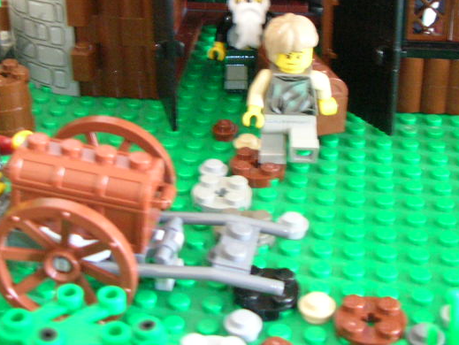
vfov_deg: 21.1
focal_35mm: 69
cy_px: 76
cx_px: 202
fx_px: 916
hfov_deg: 28.1
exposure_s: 1/1.9
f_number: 2.8
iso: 200
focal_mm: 5.8
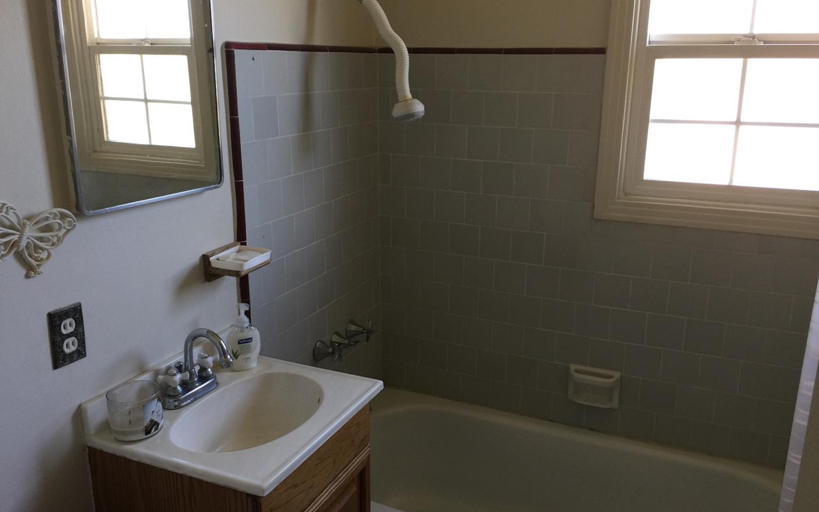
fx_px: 692
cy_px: 263
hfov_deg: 61.2
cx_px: 409
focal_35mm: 31
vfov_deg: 40.6
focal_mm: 4.15
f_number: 2.2
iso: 32
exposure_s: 1/15
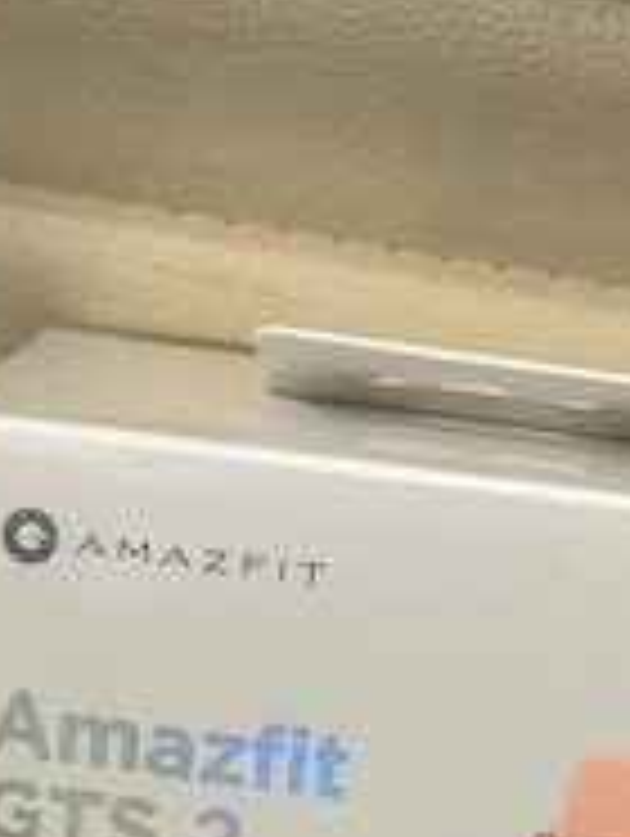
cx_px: 396
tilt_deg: -54.8
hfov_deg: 14.4
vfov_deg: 18.6
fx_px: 2494
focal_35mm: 103
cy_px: 796
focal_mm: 6.76
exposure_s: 1/60
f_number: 1.78
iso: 250
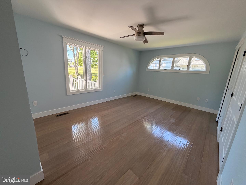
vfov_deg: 85.7
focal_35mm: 14
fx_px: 99
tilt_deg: -12.6
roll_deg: -2.5
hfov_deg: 102.1
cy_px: 92
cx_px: 123
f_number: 2.2
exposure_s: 1/121
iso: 160
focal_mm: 2.22
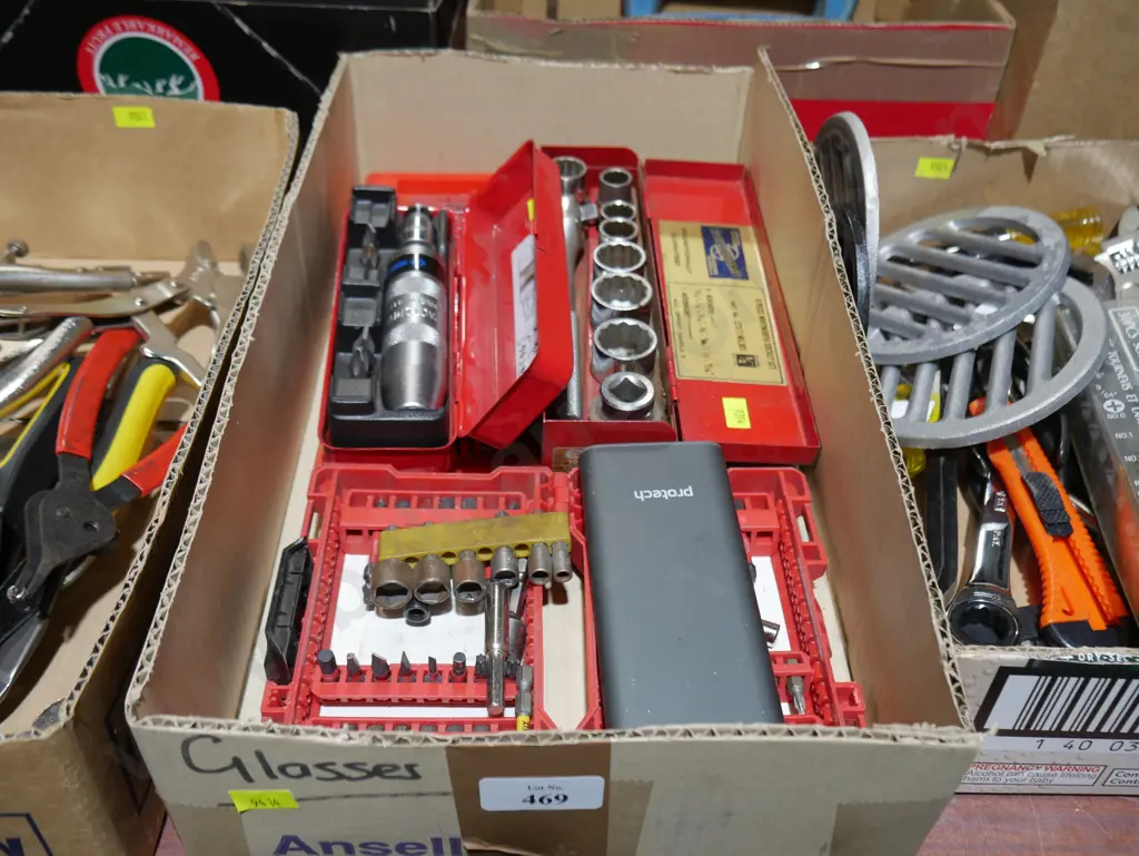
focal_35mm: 34
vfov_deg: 41.8
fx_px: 1119
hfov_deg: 53.9
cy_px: 428
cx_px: 570
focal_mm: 17
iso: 320
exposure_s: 1/60
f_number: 4
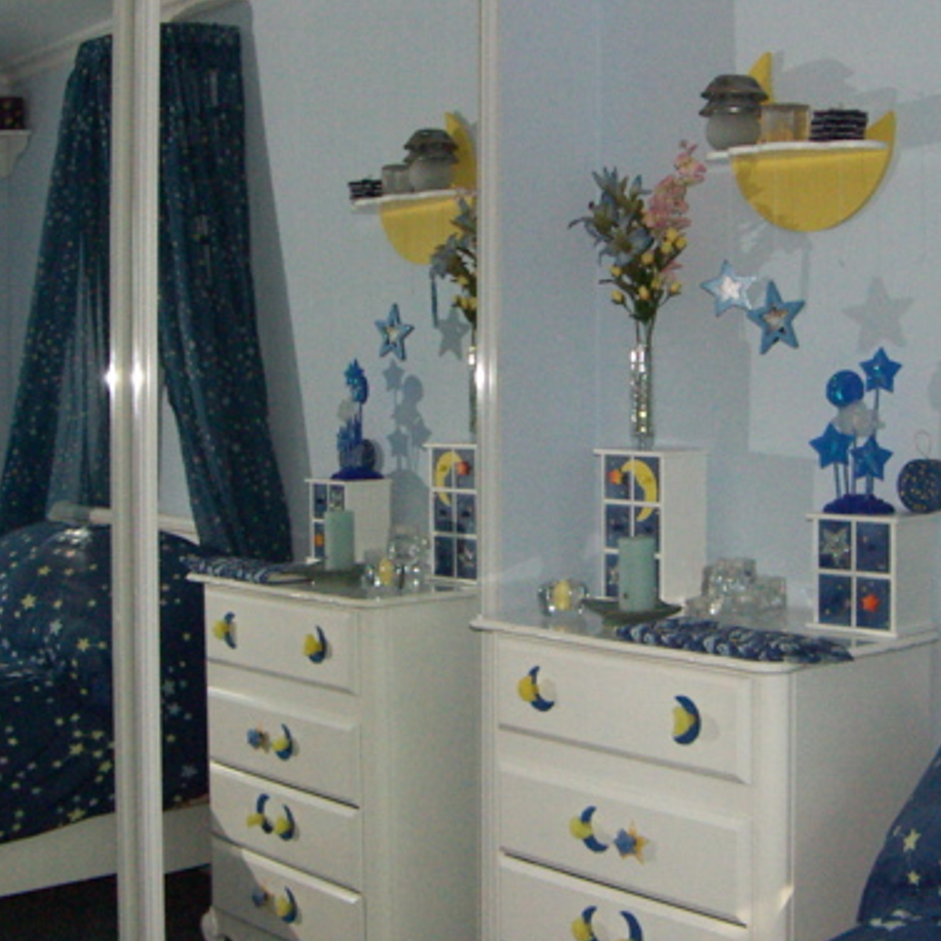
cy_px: 394
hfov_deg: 31.6
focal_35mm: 54
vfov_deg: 31.6
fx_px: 1661
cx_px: 542
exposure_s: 1/50
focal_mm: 4.7
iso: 200
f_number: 2.8
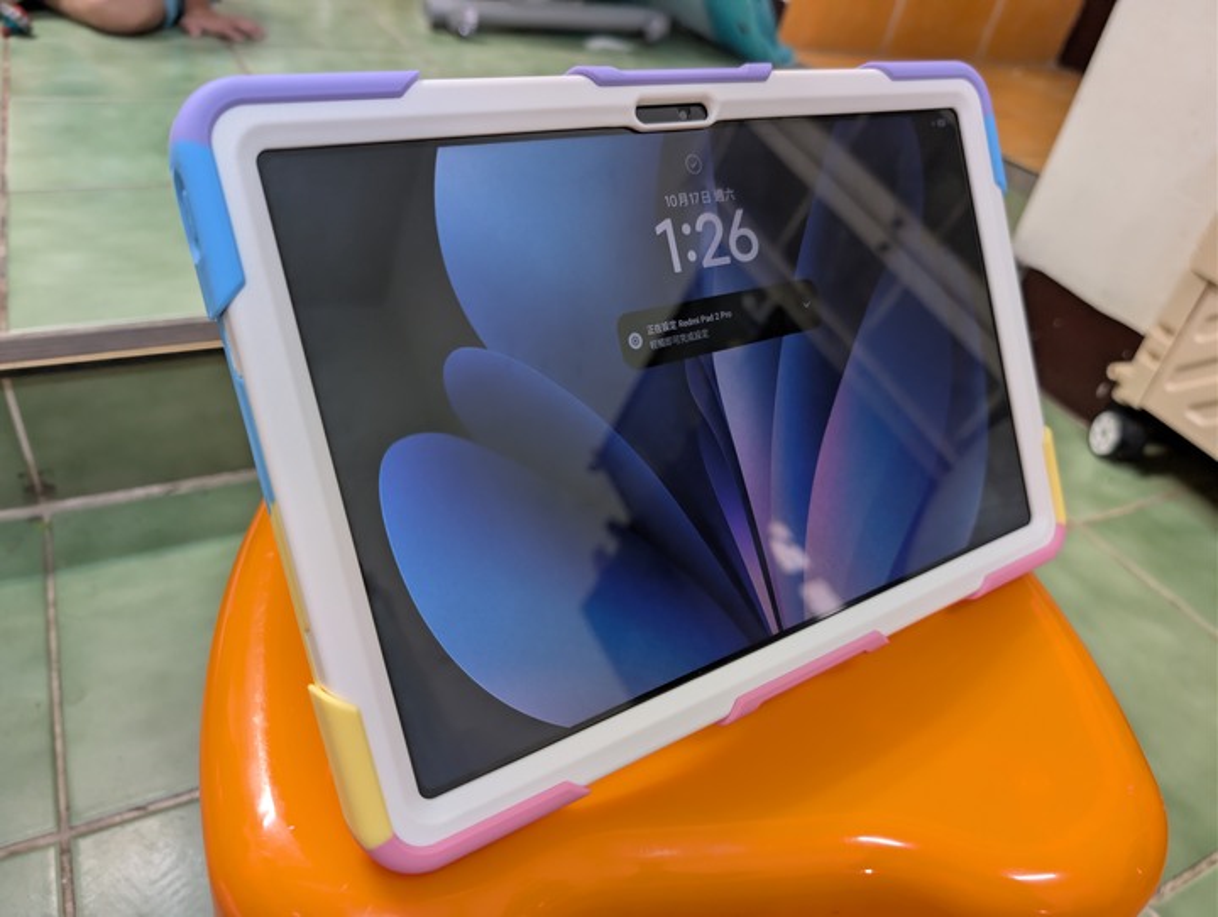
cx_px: 609
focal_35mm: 24
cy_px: 458
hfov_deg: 71.5
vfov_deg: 56.9
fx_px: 846
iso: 939
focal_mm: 6.9
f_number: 1.68
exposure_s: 1/120
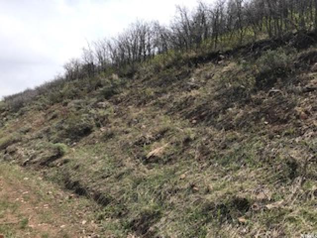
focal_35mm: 28
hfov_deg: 63.4
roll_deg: -2.7
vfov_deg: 49.7
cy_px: 119
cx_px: 158
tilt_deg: +2.8
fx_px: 256
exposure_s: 1/2179
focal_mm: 3.99
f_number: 1.8
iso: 20
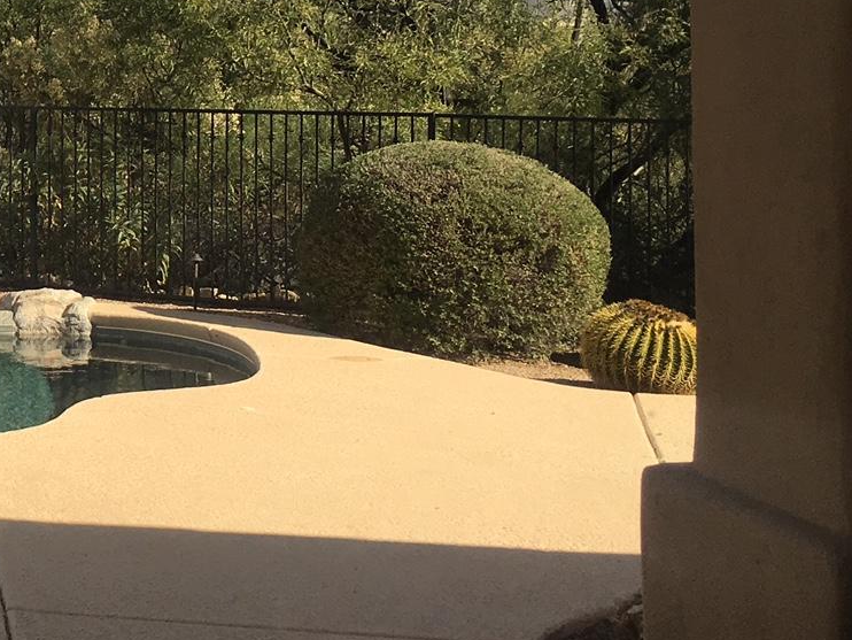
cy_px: 76
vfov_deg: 18.2
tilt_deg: -0.7
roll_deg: -0.3
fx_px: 1970
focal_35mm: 80
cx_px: -212
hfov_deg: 22.2
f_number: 2.2
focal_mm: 4.15
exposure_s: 1/705
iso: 25
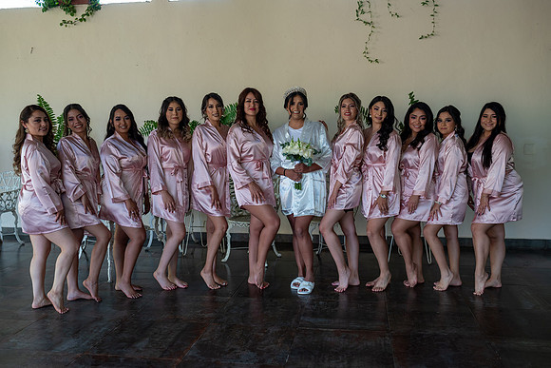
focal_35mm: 35
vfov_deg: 37.9
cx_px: 276
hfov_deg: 54.4
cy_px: 184
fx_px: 536
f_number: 3.5
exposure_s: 1/125
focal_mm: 35
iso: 160
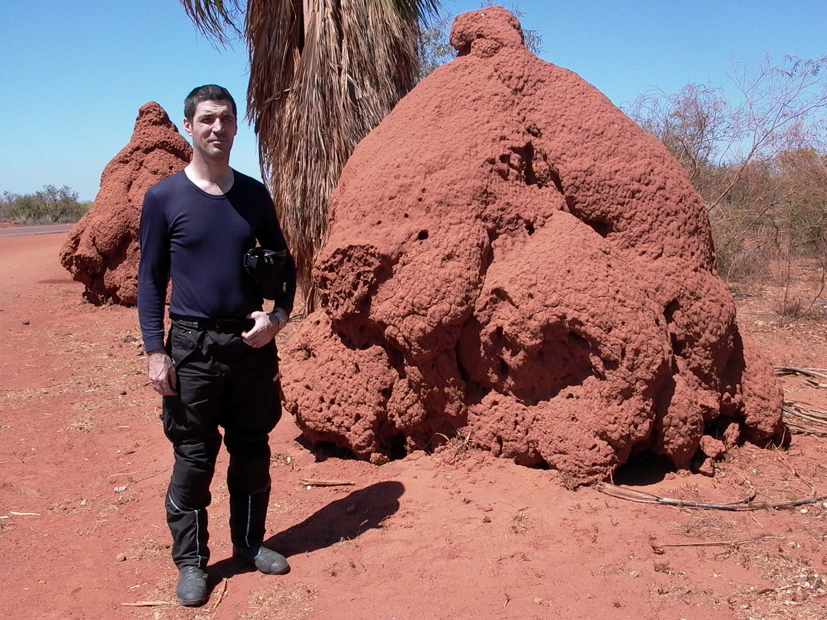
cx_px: 414
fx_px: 908
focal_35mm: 38
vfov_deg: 37.7
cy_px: 310
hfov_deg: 49.0
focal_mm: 8.19
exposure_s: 1/652
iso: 100
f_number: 5.58
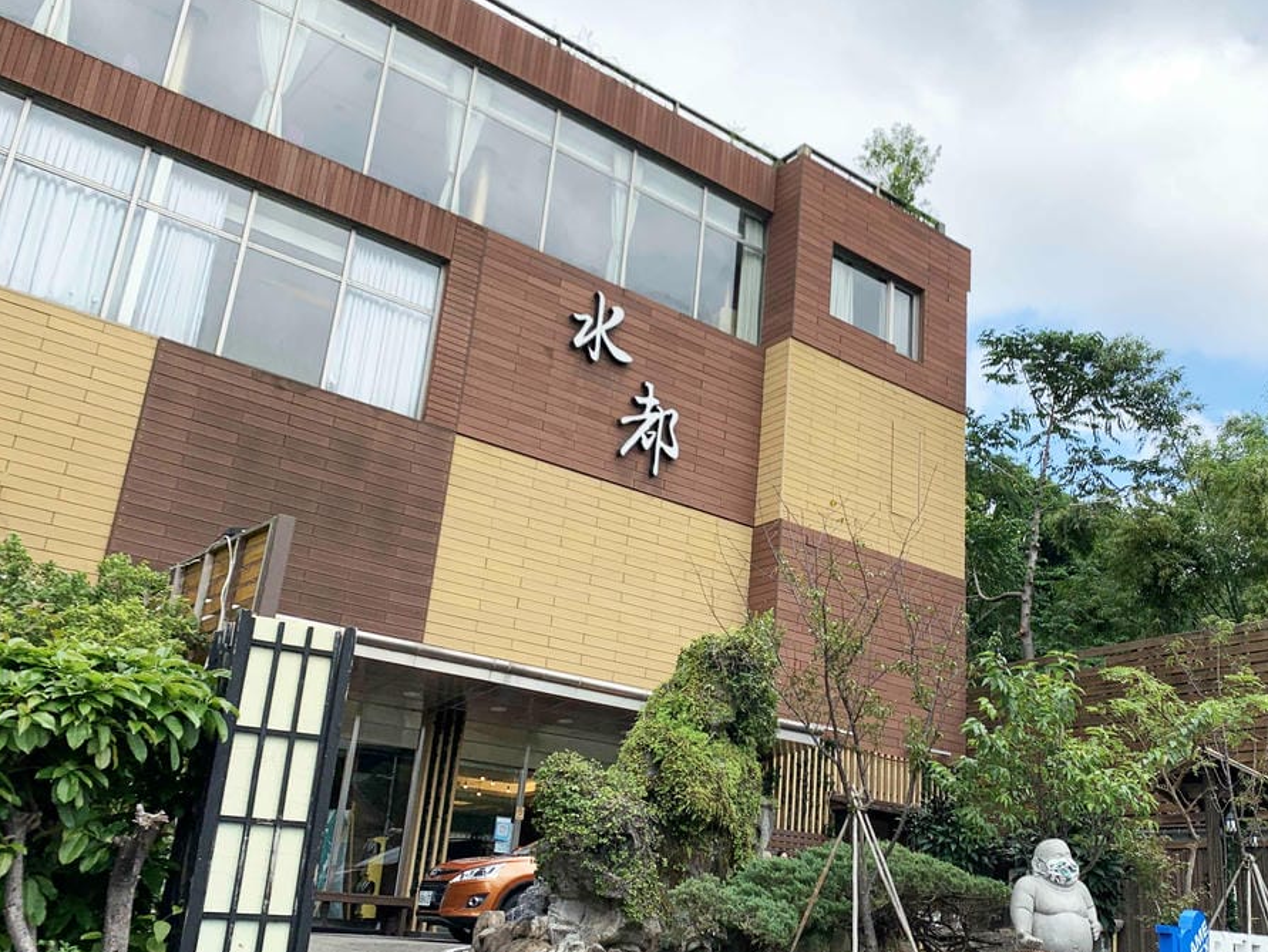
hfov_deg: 51.8
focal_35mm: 35
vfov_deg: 40.7
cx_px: 830
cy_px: 498
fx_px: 1283
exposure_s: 1/1124
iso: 25
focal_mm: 4.25
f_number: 1.8
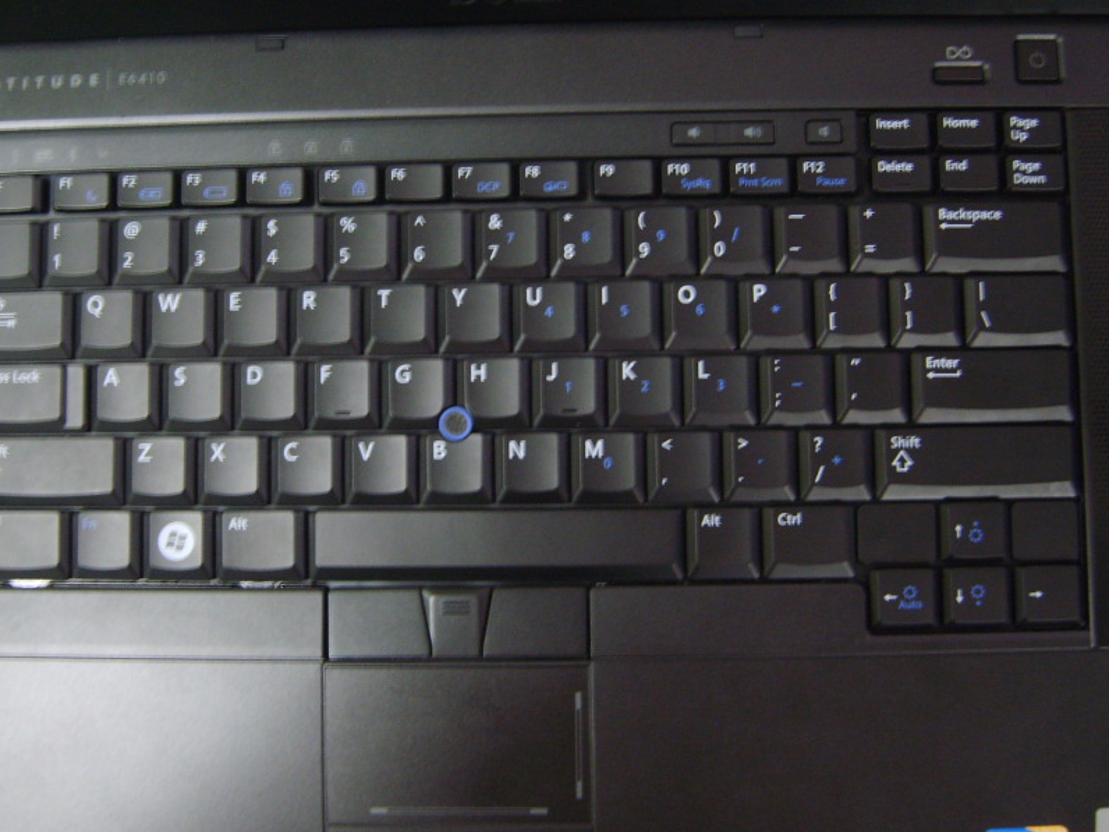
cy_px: 368
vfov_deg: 32.2
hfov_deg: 42.0
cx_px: 504
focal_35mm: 45
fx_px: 1442
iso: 123
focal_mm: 7.4
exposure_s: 1/6
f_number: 2.8
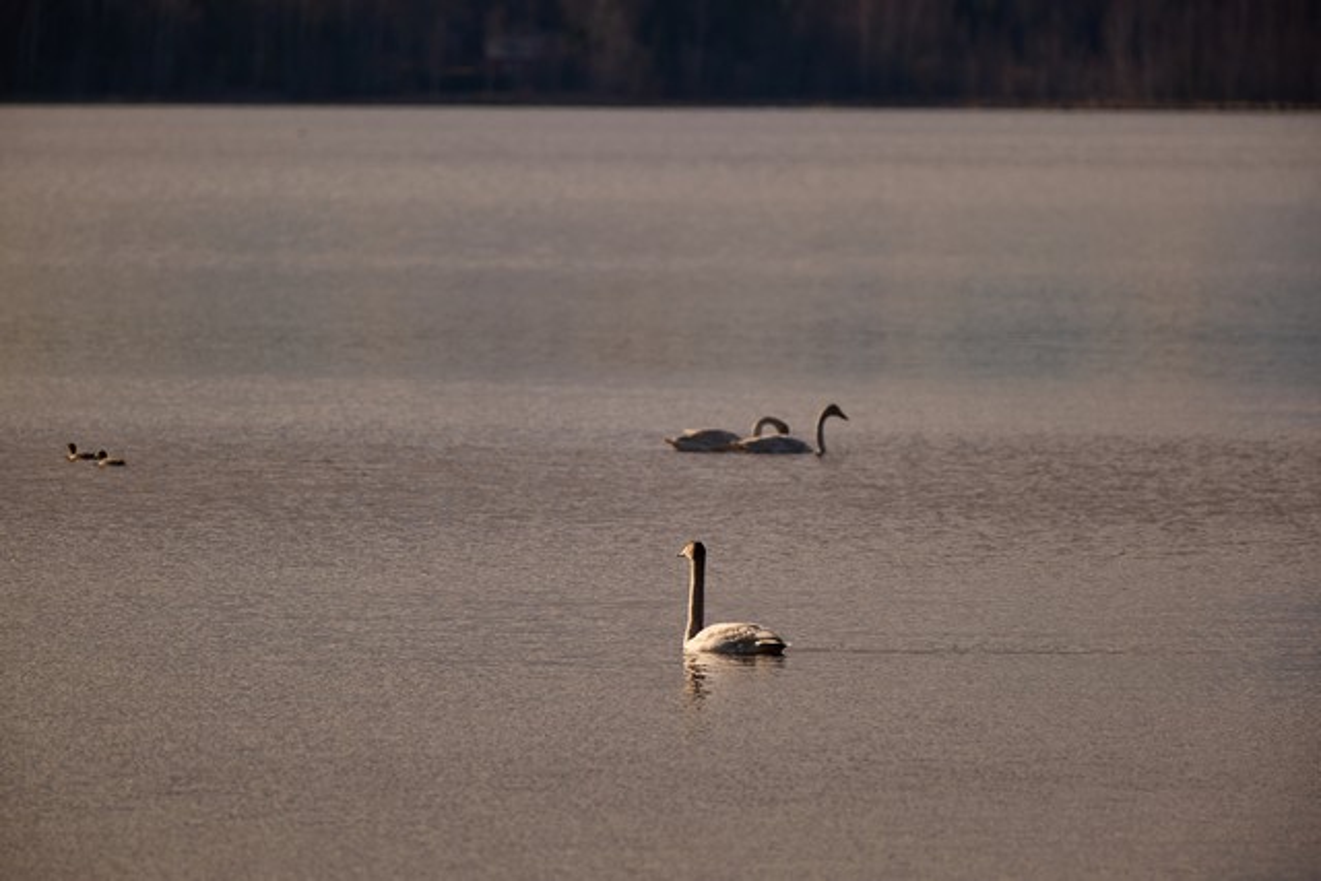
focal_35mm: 500
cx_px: 660
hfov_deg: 4.1
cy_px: 440
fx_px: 18350
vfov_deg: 2.8
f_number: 7.1
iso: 200
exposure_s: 1/1600
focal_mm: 500
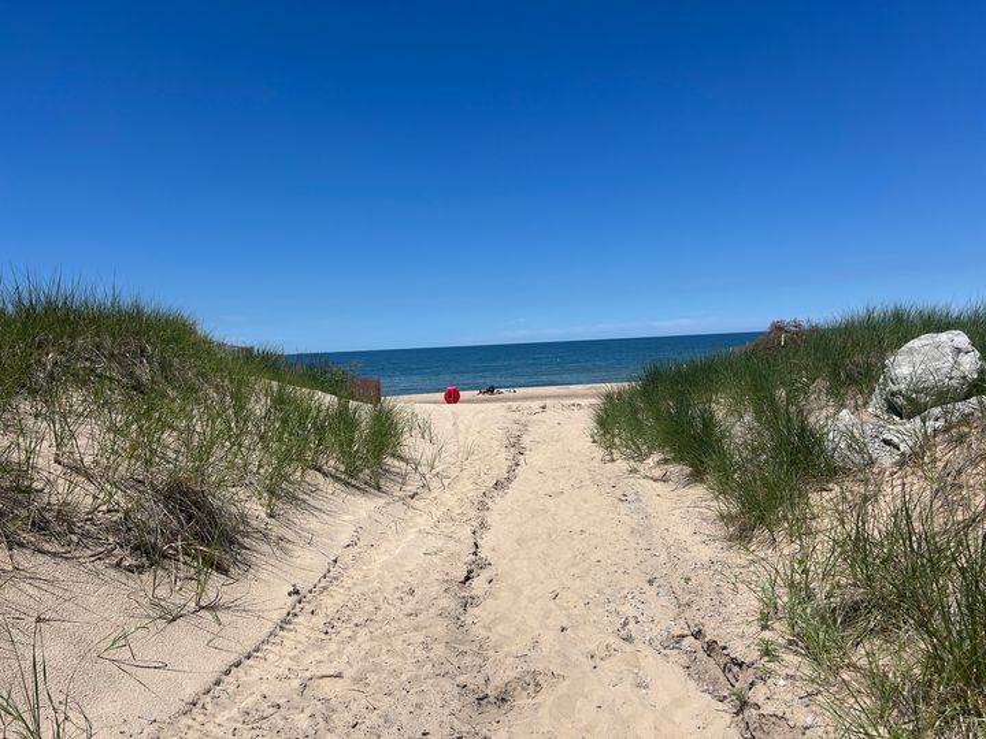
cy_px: 370
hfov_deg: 67.3
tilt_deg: -5.2
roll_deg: +2.0
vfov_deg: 53.1
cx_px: 493
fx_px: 741
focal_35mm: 26
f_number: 1.5
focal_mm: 5.7
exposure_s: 1/8000
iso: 50
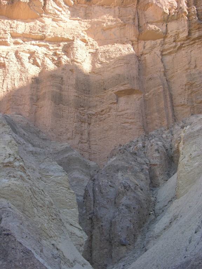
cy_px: 134
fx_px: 389
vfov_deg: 38.2
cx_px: 101
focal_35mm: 50
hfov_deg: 29.1
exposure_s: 1/83.3
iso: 50
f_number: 4.3
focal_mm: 12.7
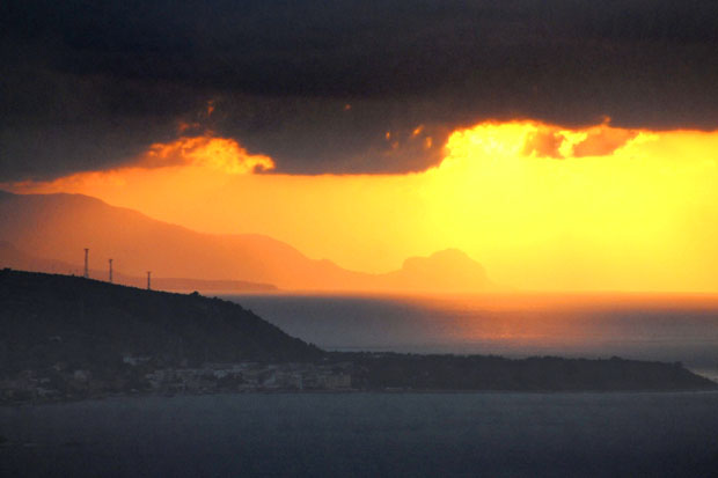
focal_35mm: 300
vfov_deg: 4.6
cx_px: 359
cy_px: 239
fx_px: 5981
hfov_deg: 6.9
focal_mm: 200
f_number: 5.6
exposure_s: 1/1250
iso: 400
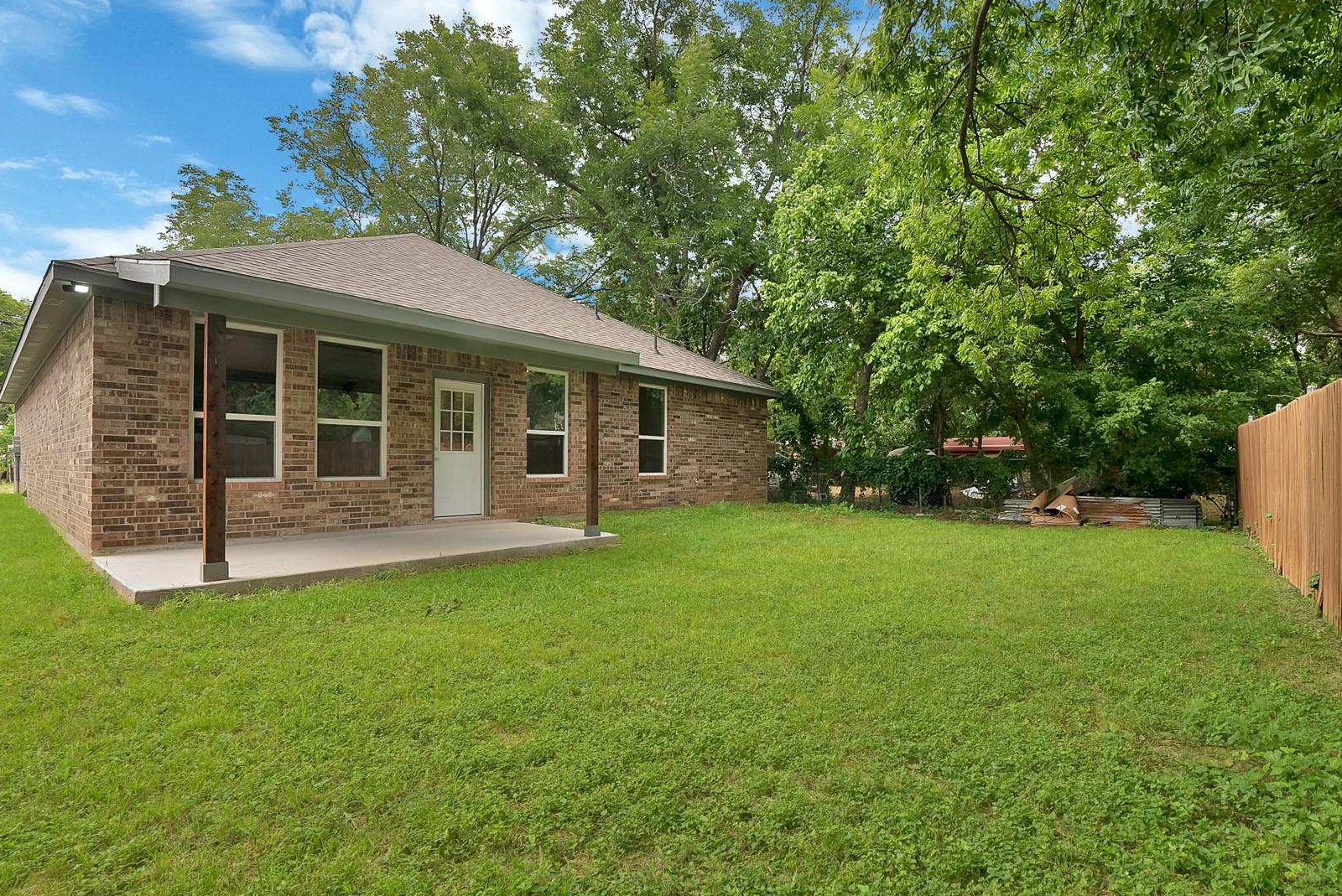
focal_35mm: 15
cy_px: 430
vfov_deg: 77.4
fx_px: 559
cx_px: 714
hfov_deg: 100.2
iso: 640
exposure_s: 1/160
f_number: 9
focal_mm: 12
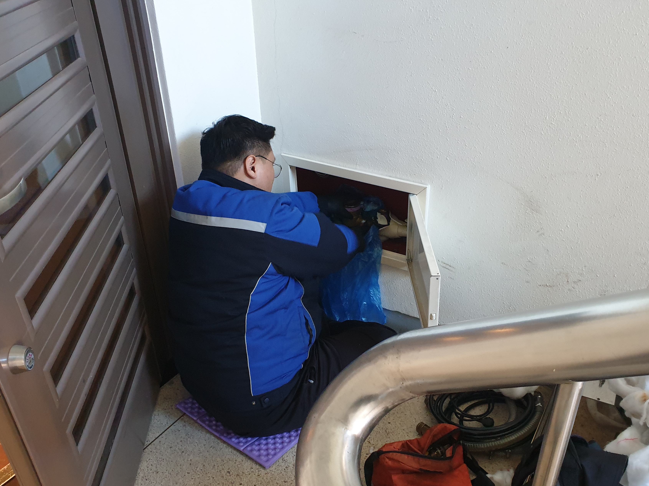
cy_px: 270
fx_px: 581
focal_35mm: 31
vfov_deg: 45.4
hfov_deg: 58.3
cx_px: 347
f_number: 2.4
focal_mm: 4.3
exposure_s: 1/15
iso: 320
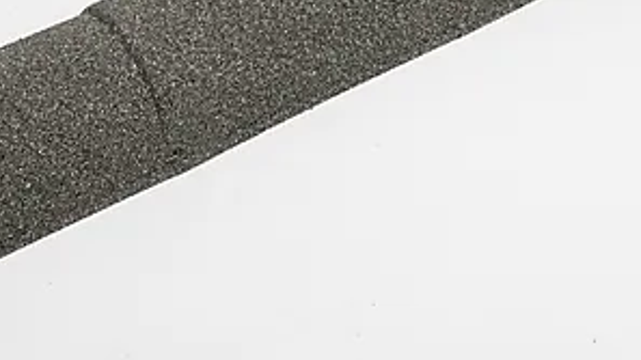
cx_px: 229
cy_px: 47
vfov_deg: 12.4
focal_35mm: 97
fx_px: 1649
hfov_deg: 21.9
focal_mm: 55
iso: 100
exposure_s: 1/125
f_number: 11
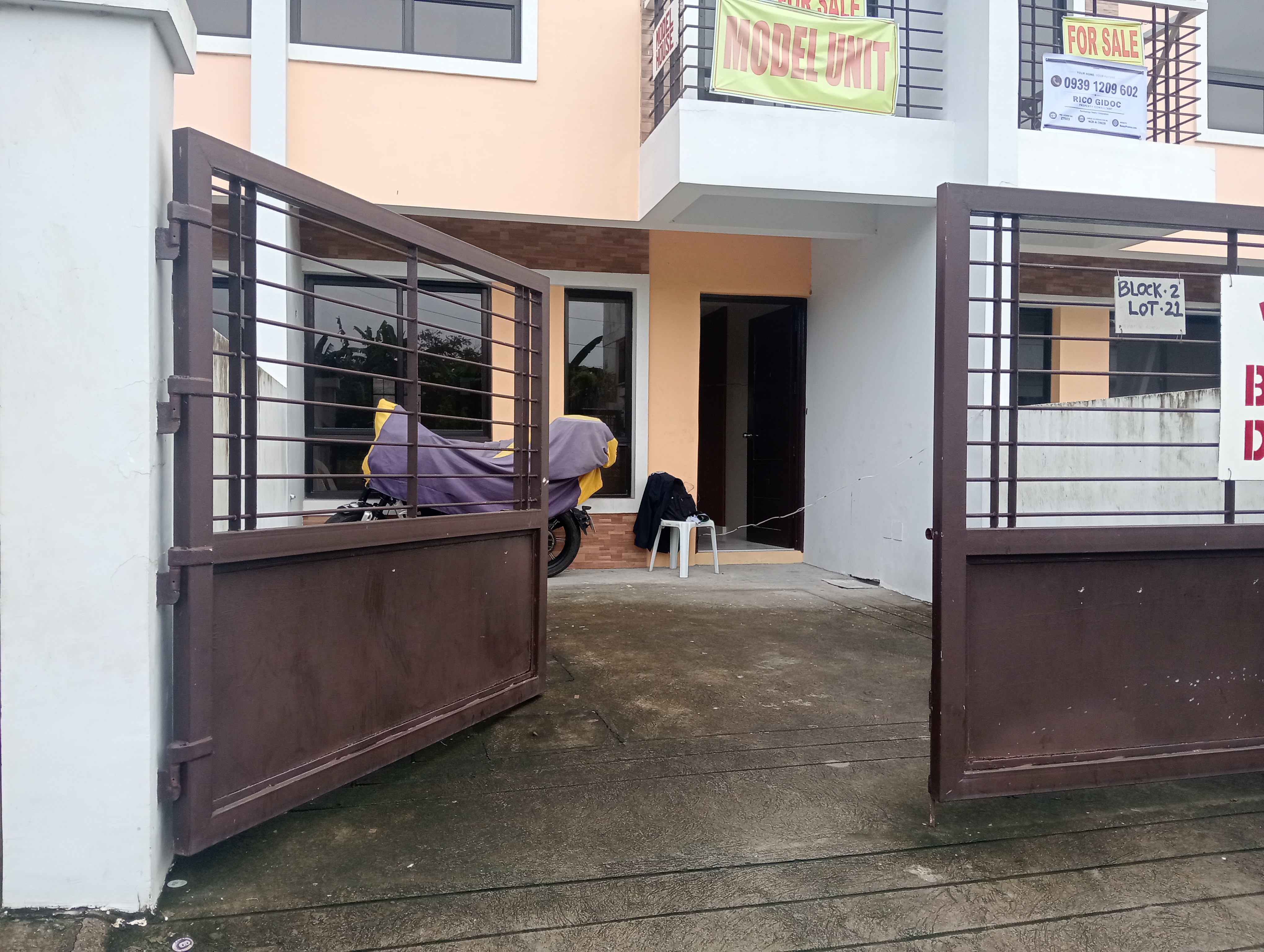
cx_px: 632
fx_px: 1024
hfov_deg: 63.4
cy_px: 476
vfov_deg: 49.9
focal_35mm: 28
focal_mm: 3.98
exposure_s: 1/284
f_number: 1.8
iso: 101
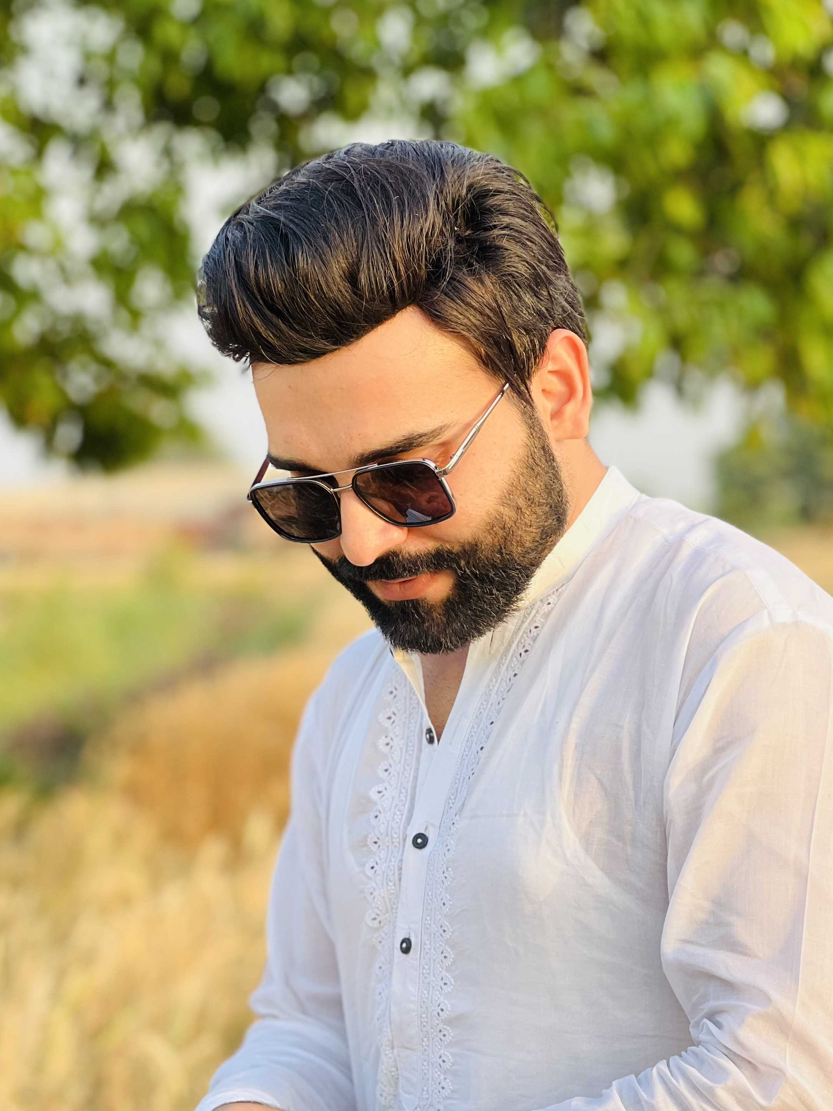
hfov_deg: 13.8
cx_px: 436
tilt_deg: -2.9
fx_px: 3434
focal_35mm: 107
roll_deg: +2.0
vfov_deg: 18.3
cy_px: 762
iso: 64
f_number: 2.8
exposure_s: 1/121
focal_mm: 9
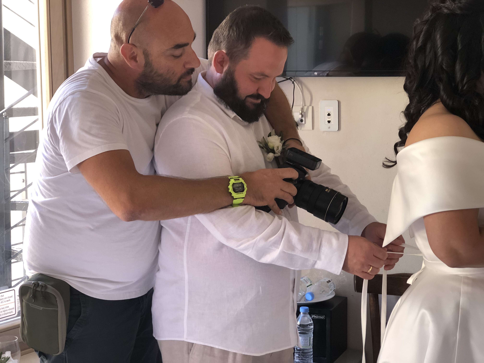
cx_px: 242
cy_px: 182
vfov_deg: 25.7
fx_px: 797
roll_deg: +0.3
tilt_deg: -7.2
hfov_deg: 33.8
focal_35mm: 57
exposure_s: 1/30
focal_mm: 6.6
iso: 100
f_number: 2.8
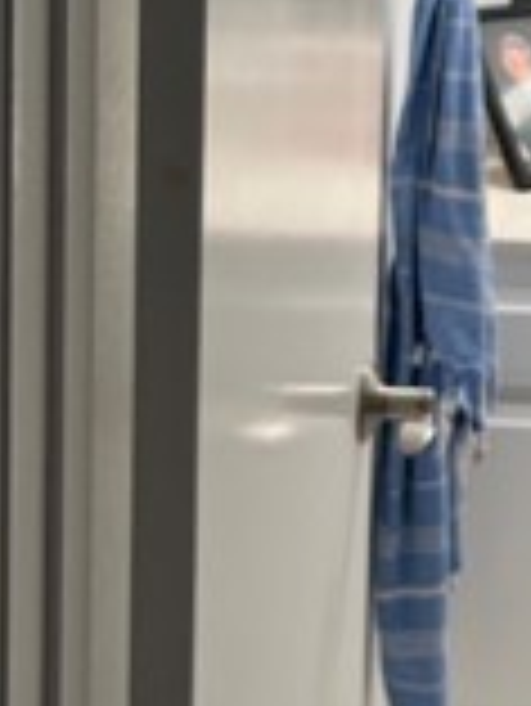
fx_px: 2165
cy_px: 22
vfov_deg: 18.1
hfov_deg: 13.0
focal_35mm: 106
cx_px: 873
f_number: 1.6
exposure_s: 1/122
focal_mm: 5.1
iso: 40
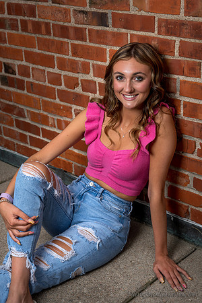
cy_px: 152
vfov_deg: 36.2
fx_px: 463
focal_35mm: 55
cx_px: 101
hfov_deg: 24.6
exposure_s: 1/160
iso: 100
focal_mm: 55
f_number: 6.3
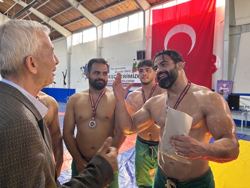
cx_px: 125
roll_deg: -1.4
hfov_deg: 67.3
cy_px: 94
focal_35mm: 26
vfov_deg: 53.1
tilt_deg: -1.4
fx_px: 188
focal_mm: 5.96
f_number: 1.6
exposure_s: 1/50
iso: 80
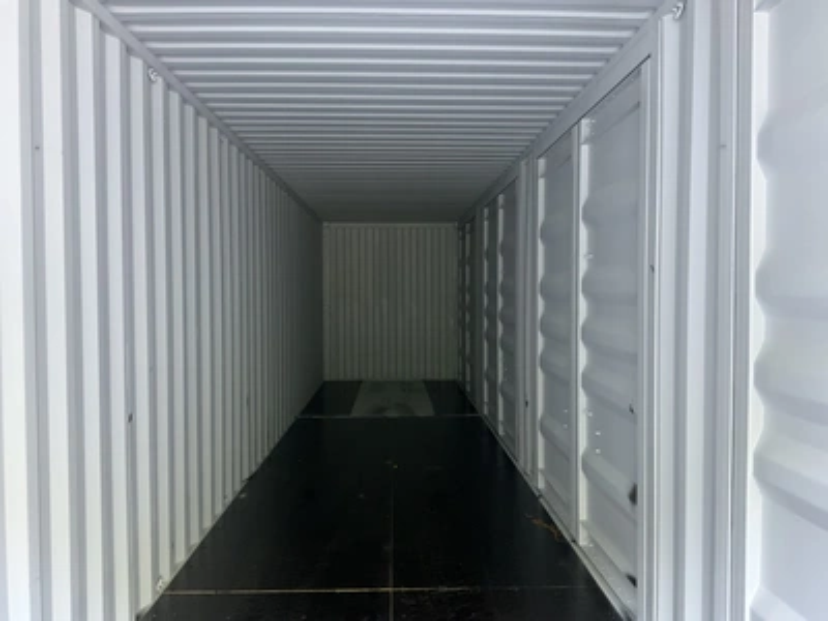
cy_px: 310
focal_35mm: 29
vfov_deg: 48.2
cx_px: 414
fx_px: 694
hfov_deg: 61.7
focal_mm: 3
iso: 320
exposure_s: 1/54
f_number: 1.8
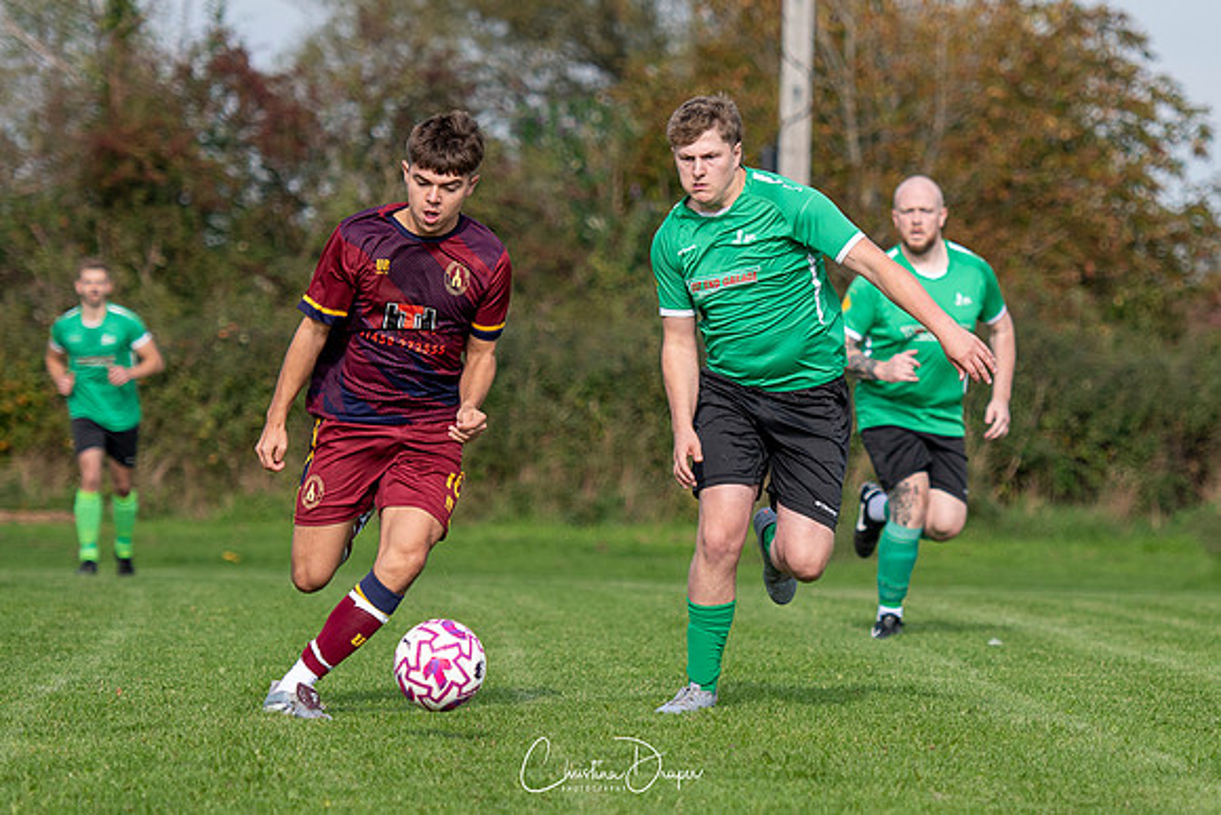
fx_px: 9232
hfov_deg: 7.6
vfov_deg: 5.1
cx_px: 801
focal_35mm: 272
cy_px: 368
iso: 200
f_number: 2.8
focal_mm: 120
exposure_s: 1/2000
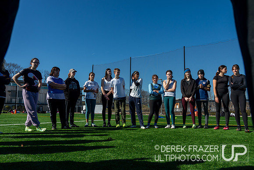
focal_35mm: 27
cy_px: 89
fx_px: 188
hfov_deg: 68.1
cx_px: 134
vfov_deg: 48.6
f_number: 8
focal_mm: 24
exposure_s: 1/800
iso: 200
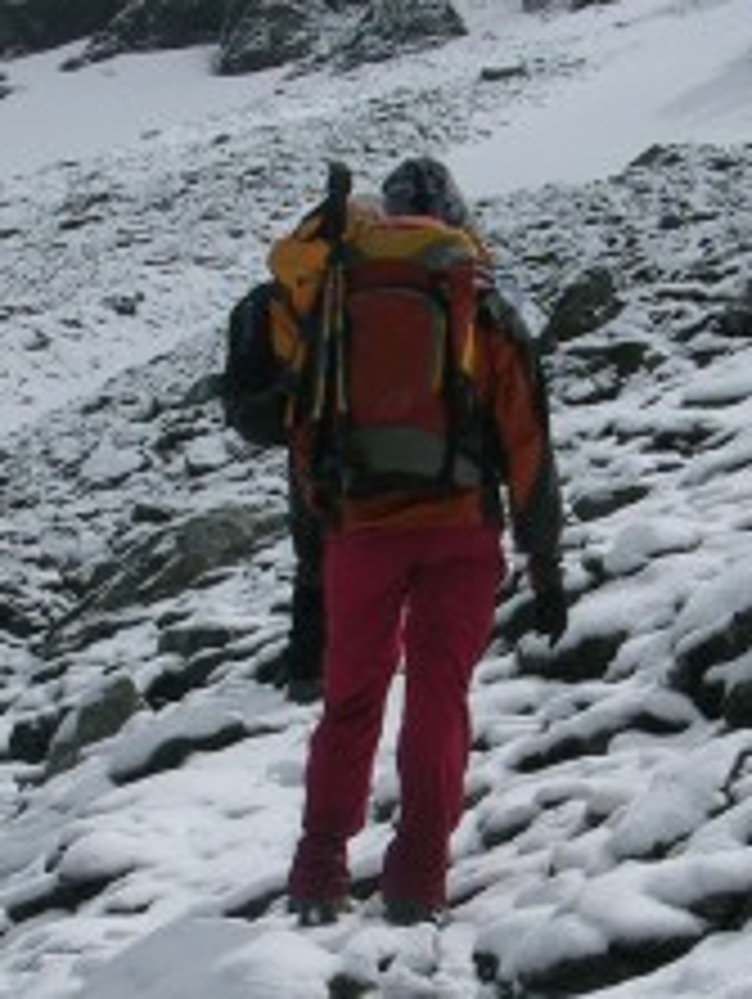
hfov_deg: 12.3
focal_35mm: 121
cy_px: 756
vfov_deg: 16.2
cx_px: 495
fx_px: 3498
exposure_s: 1/478
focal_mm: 8.9
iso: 50
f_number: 8
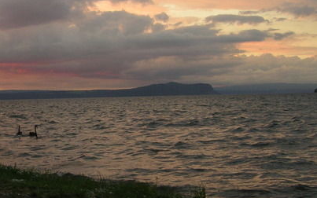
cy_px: 96
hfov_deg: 25.6
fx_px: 691
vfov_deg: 16.3
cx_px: 87
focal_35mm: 80
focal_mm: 5.8
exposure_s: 1/53.1
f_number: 2.8
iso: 50
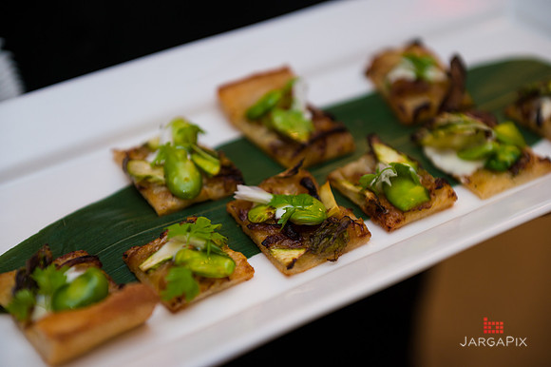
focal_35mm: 62
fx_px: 948
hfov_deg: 32.4
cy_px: 184
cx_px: 276
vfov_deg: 21.9
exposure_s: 1/125
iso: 640
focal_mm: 62
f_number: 4
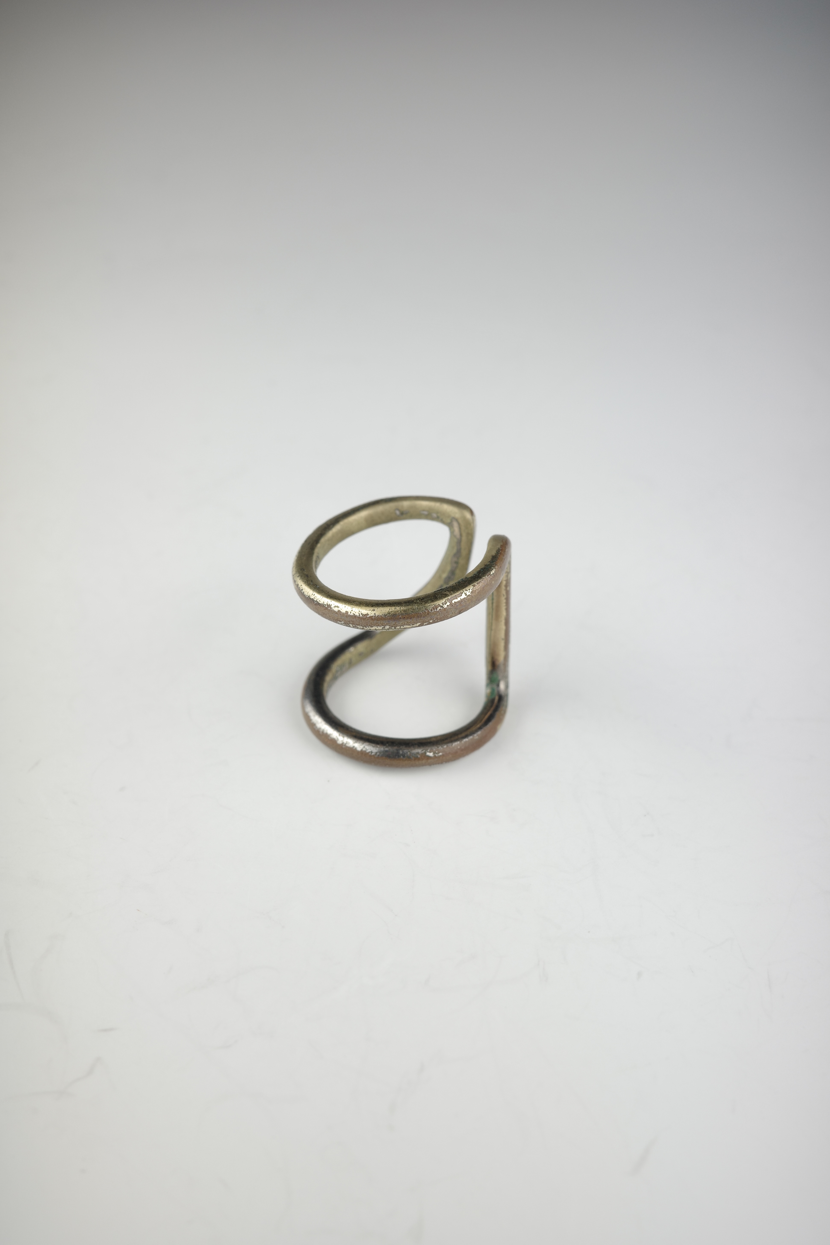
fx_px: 1383
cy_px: 622
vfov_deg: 48.5
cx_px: 415
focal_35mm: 40
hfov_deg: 33.4
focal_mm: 26
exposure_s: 1/40
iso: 100
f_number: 6.3
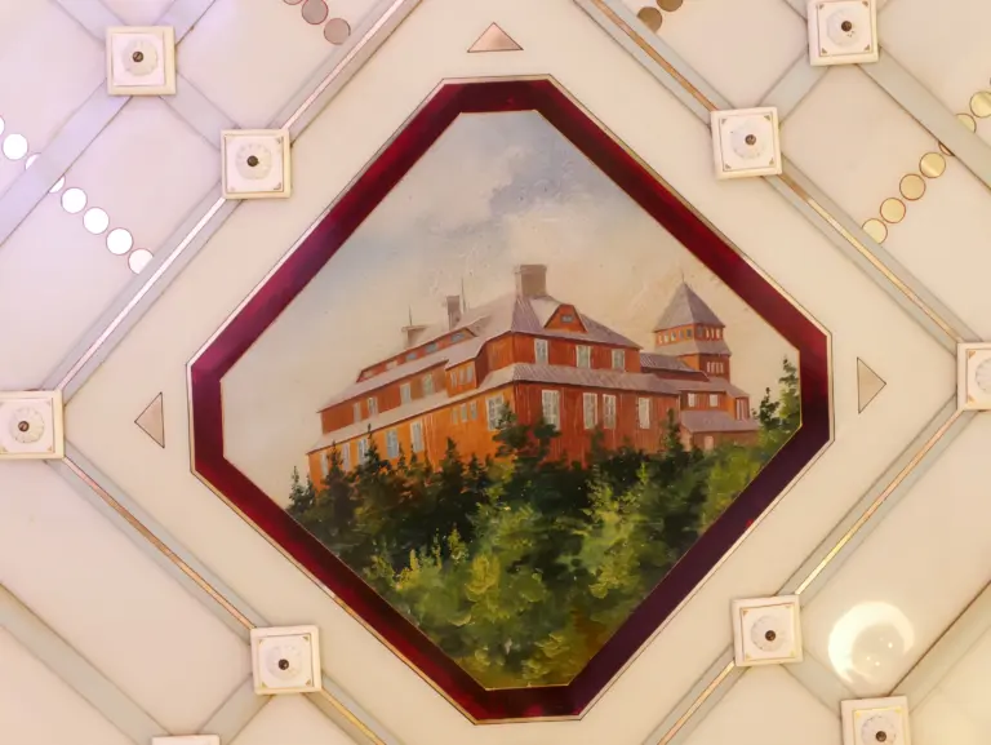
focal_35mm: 48
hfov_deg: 39.6
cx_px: 496
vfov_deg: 30.3
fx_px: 1375
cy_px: 372
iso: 2500
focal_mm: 24
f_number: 2.8
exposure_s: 1/60
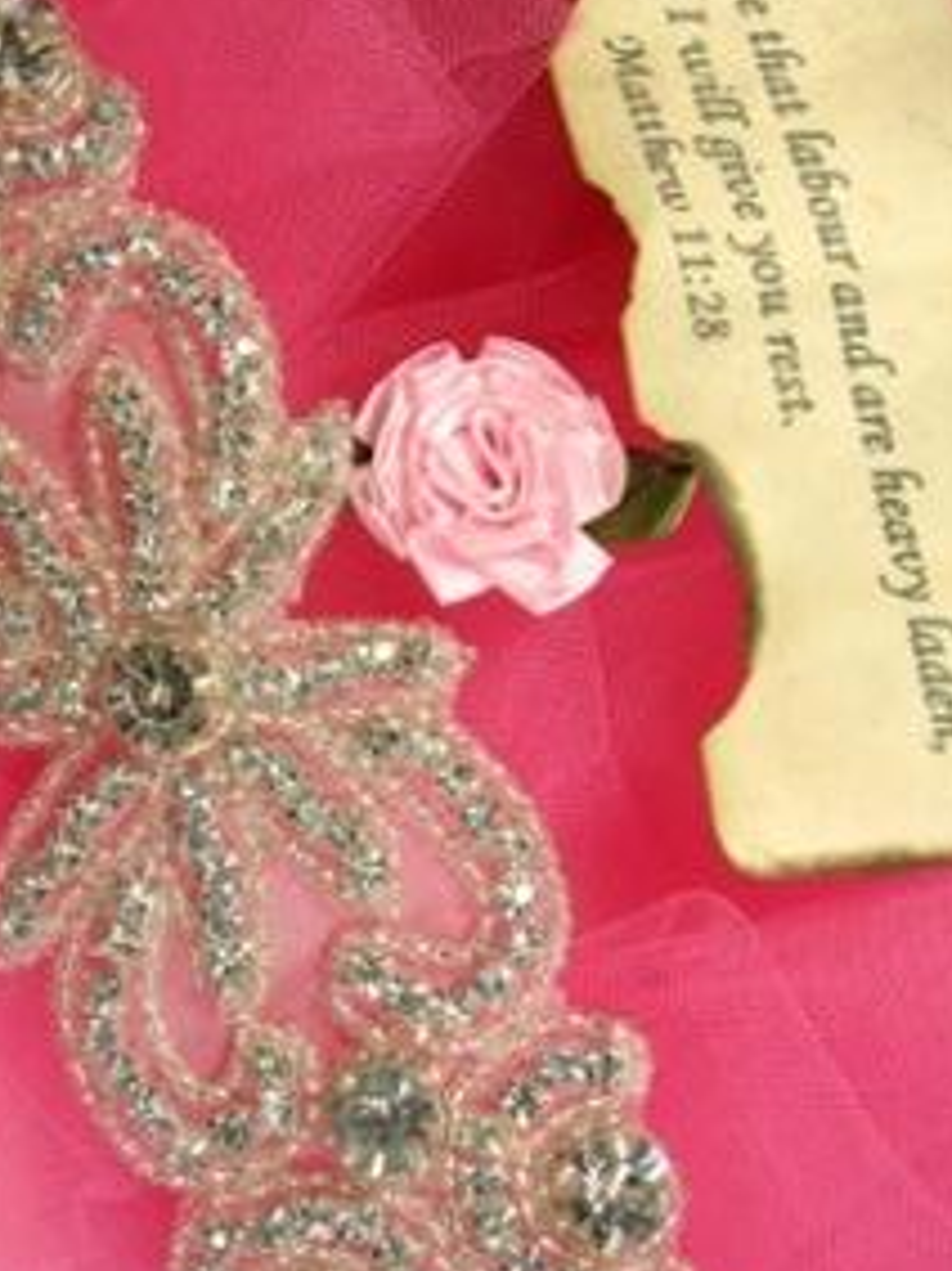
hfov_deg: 25.5
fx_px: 2092
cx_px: 296
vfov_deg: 33.8
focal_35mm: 57
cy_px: 611
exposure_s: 1/60
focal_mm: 6.5
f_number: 4.1
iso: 80
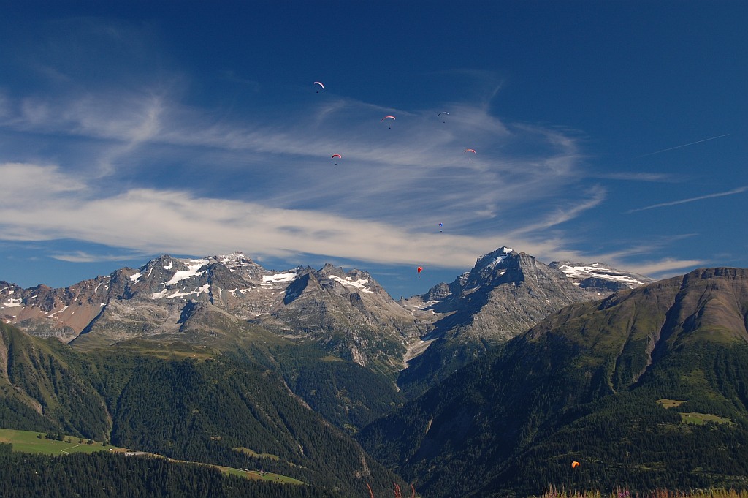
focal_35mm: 54
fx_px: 1121
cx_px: 374
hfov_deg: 36.9
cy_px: 249
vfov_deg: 25.0
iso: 200
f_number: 10
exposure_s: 1/100
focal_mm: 36
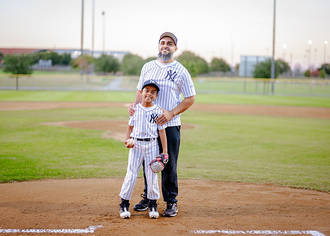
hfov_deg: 30.3
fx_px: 609
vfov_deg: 21.9
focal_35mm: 65
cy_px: 113
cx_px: 164
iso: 500
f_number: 1.2
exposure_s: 1/500
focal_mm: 50
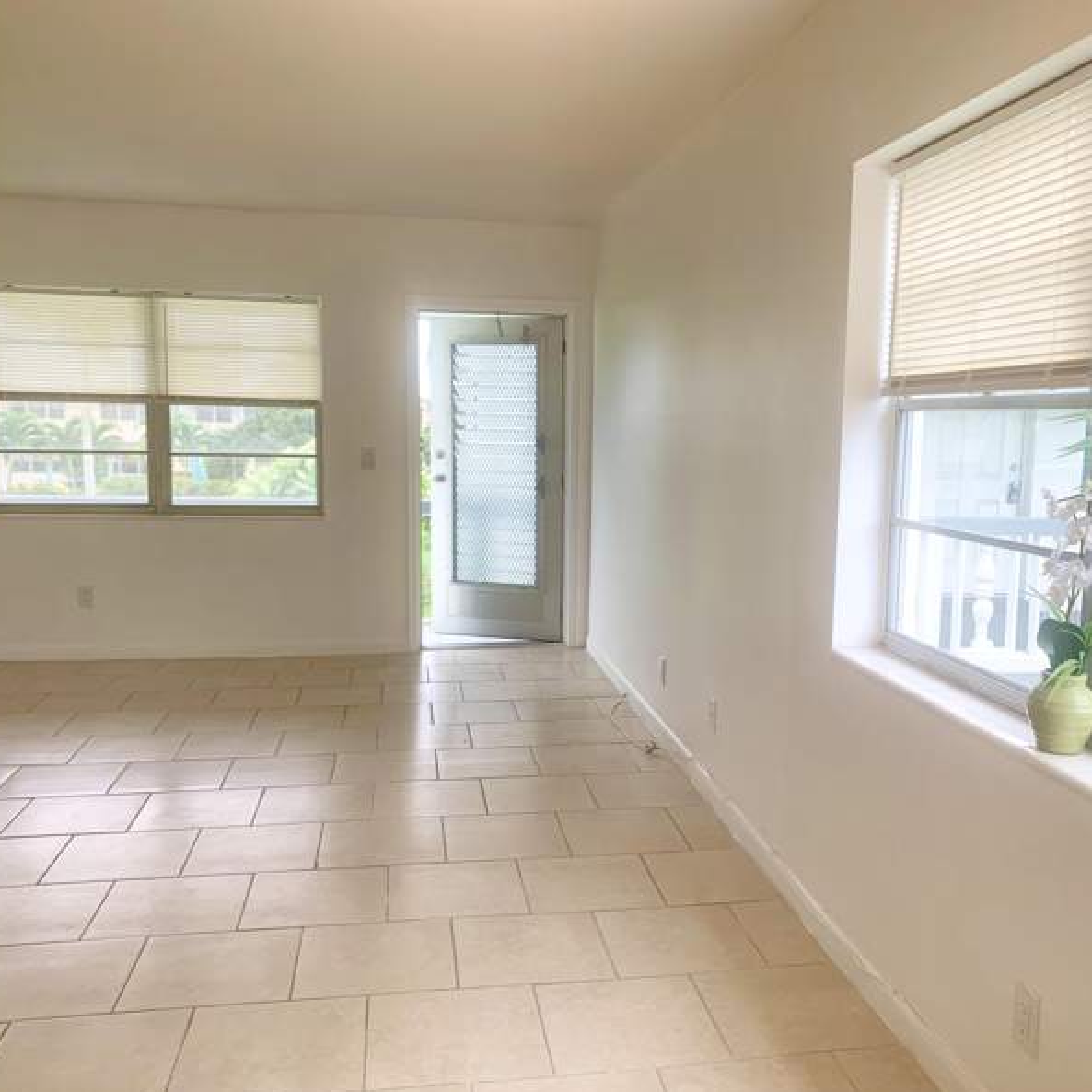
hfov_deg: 52.3
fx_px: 1106
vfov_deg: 52.5
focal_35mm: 31
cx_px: 626
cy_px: 551
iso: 25
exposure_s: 1/120
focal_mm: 4.25
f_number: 1.8
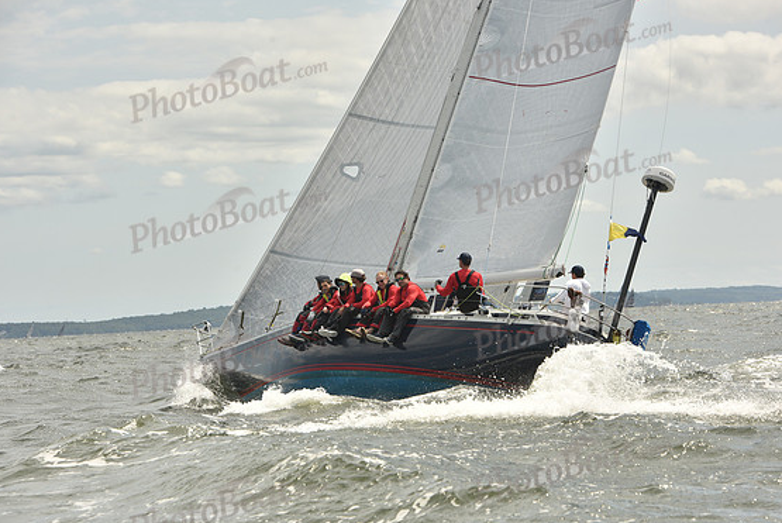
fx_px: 3065
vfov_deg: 9.7
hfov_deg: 14.5
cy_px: 270
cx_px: 402
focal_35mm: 141
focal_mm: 135
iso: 250
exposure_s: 1/800
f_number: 9
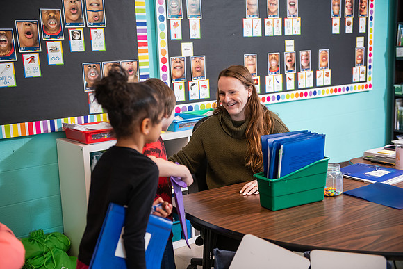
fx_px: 537
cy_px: 134
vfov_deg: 28.1
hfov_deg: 41.1
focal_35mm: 48
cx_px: 202
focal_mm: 48
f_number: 3.2
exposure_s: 1/160
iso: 1000
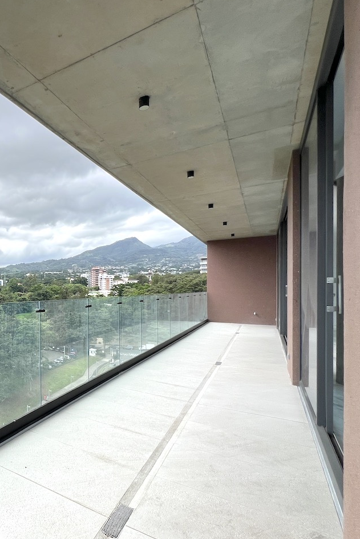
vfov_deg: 83.8
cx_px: 14
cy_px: 293
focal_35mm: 20
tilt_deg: -0.5
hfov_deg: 51.7
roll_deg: +1.0
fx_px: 300
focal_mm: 1.57
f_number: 1.8
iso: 32
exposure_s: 1/815
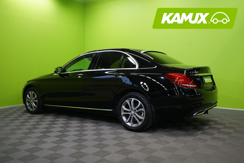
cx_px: 122
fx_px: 217
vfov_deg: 41.1
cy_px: 82
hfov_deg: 58.7
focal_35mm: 32
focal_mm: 32
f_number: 6.3
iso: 640
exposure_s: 1/30
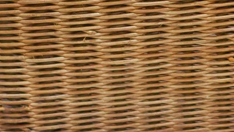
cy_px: -60
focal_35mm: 149
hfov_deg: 14.3
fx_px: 925
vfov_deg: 8.0
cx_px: 218
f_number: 1.7
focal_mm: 20
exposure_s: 1/60
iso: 2000
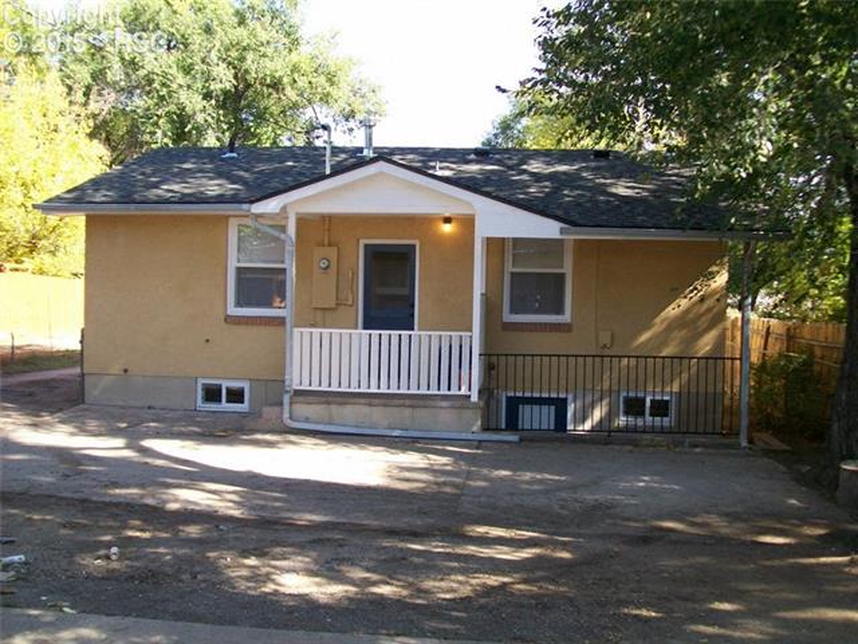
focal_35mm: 36
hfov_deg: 51.4
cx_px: 429
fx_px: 892
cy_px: 322
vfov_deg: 39.7
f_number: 2.7
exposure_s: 1/160
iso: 64
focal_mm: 6
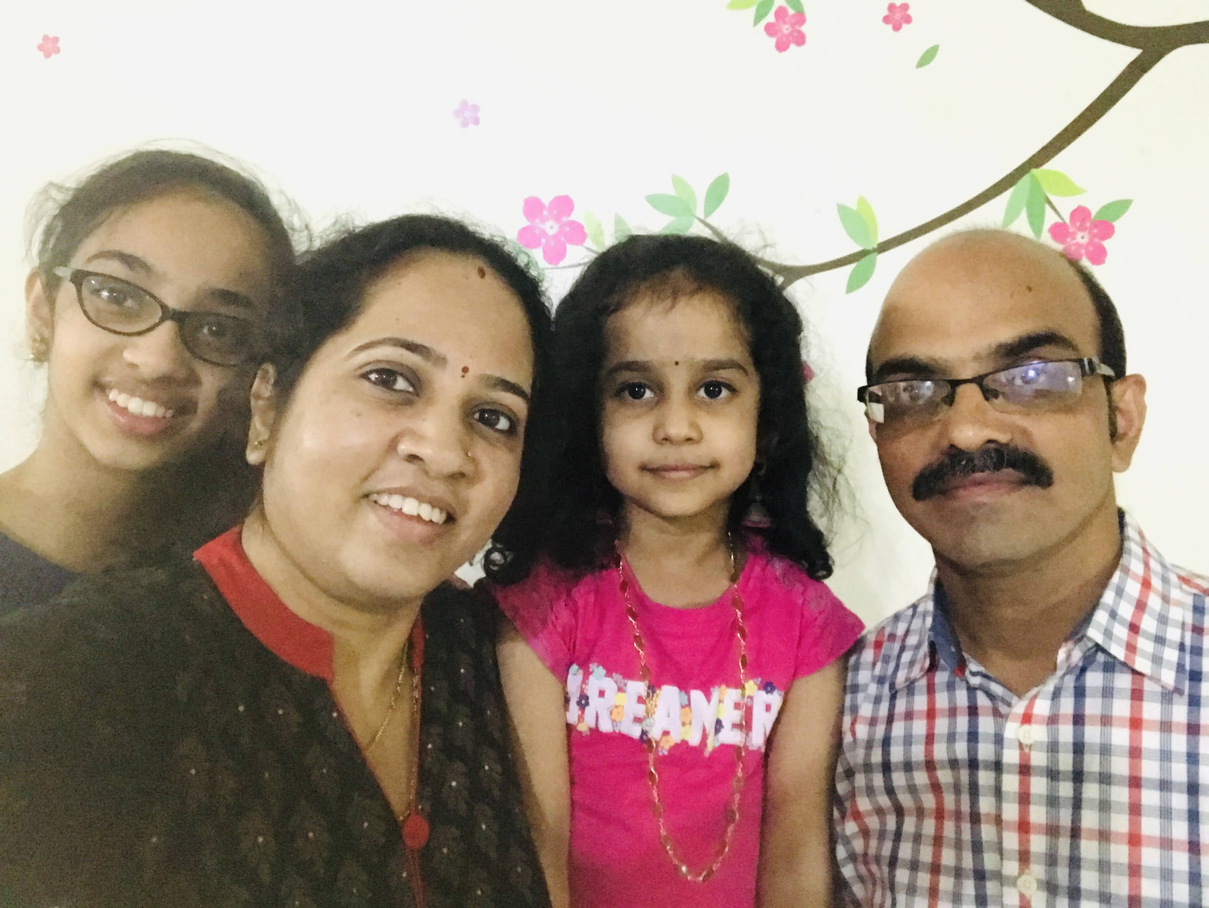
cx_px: 604
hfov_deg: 56.8
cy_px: 454
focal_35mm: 32
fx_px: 1118
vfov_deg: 44.2
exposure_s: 1/17
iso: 800
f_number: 2.2
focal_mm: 2.87
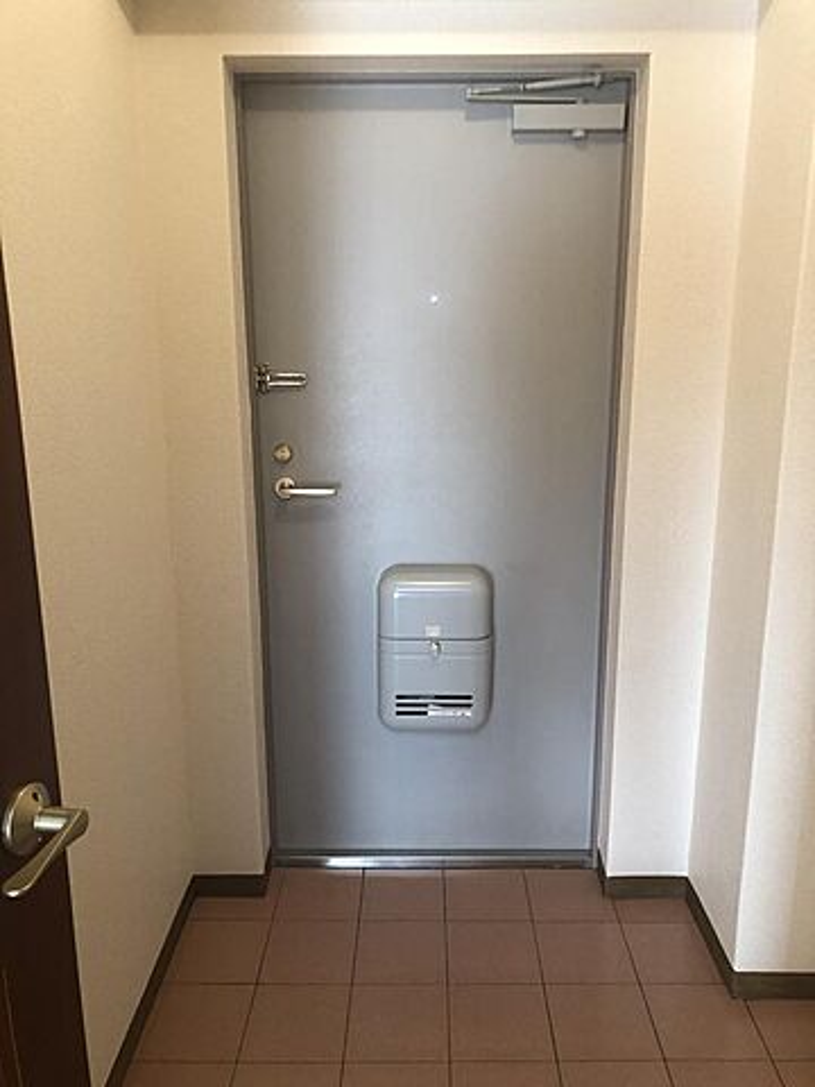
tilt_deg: -13.9
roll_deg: -1.0
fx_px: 879
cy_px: 544
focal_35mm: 28
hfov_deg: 49.7
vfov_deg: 63.4
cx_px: 408
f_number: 1.8
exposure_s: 1/17
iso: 50
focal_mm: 3.99
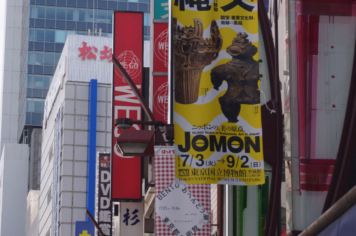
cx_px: 138
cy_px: 101
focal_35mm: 131
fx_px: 1294
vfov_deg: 10.4
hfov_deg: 15.7
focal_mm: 50
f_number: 10
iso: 100
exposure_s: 1/125
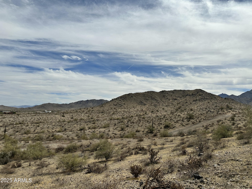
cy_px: 94
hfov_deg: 71.6
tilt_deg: +6.0
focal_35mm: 24
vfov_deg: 56.8
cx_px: 126
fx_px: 175
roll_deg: -2.1
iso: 80
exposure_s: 1/12048
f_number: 1.78
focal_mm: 6.86
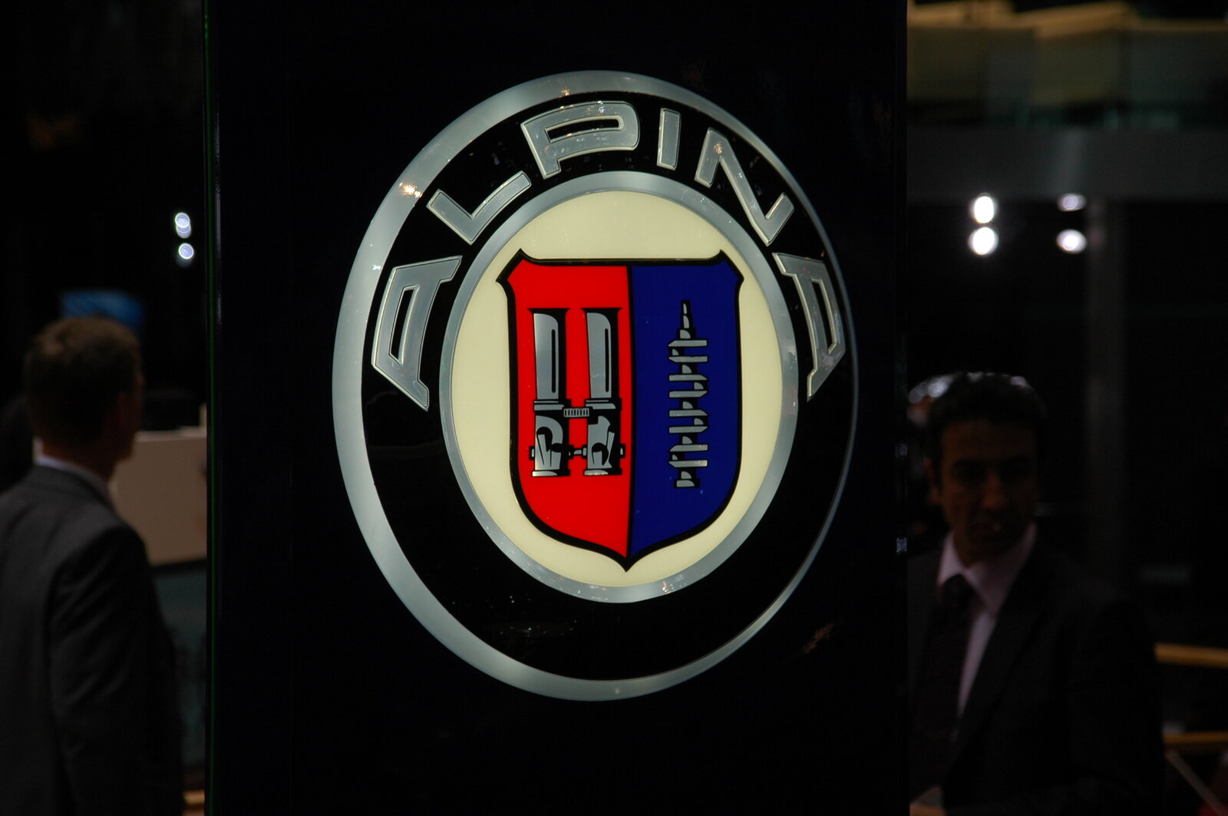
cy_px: 408
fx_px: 4855
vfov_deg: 9.6
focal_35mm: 142
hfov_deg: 14.4
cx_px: 614
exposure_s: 1/180
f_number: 6.7
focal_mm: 95
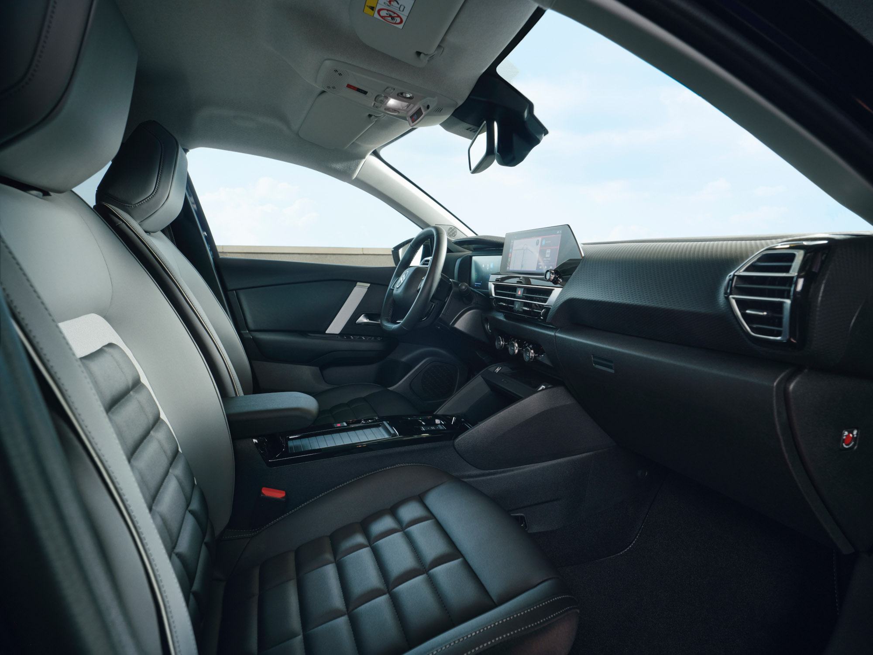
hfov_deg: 87.8
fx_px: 454
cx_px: 436
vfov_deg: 71.6
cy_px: 328
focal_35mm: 18
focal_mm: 23
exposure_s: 1/15
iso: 200
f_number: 13
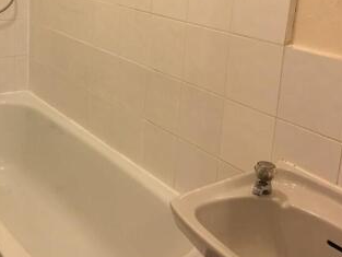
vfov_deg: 26.7
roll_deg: -3.6
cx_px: 70
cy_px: 67
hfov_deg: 34.5
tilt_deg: -13.2
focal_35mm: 54
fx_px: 534
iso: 64
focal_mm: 4.15
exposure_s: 1/17
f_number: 2.2
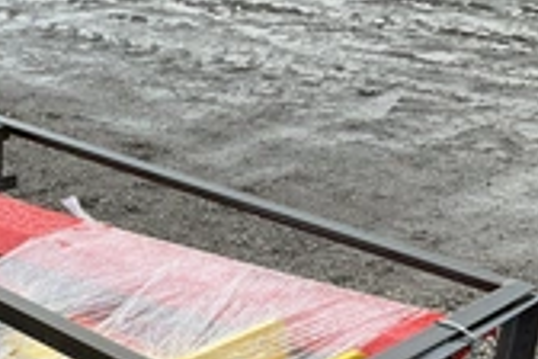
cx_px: 29
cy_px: 340
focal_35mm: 72
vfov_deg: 18.5
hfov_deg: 26.9
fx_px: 1076
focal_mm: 3
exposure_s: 1/188
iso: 20
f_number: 1.8
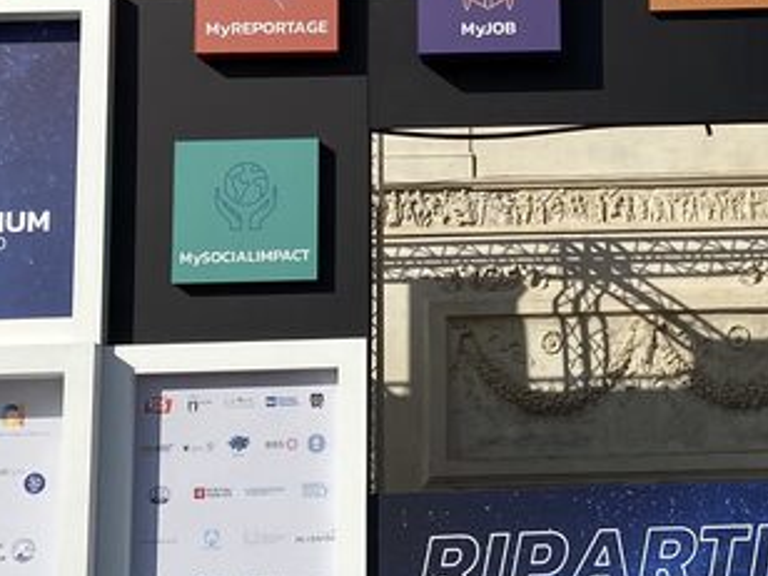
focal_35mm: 93
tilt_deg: +10.2
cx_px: 643
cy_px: 156
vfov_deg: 15.8
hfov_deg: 20.8
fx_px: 2063
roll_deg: +1.7
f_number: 1.8
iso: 32
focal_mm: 4.25
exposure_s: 1/5747
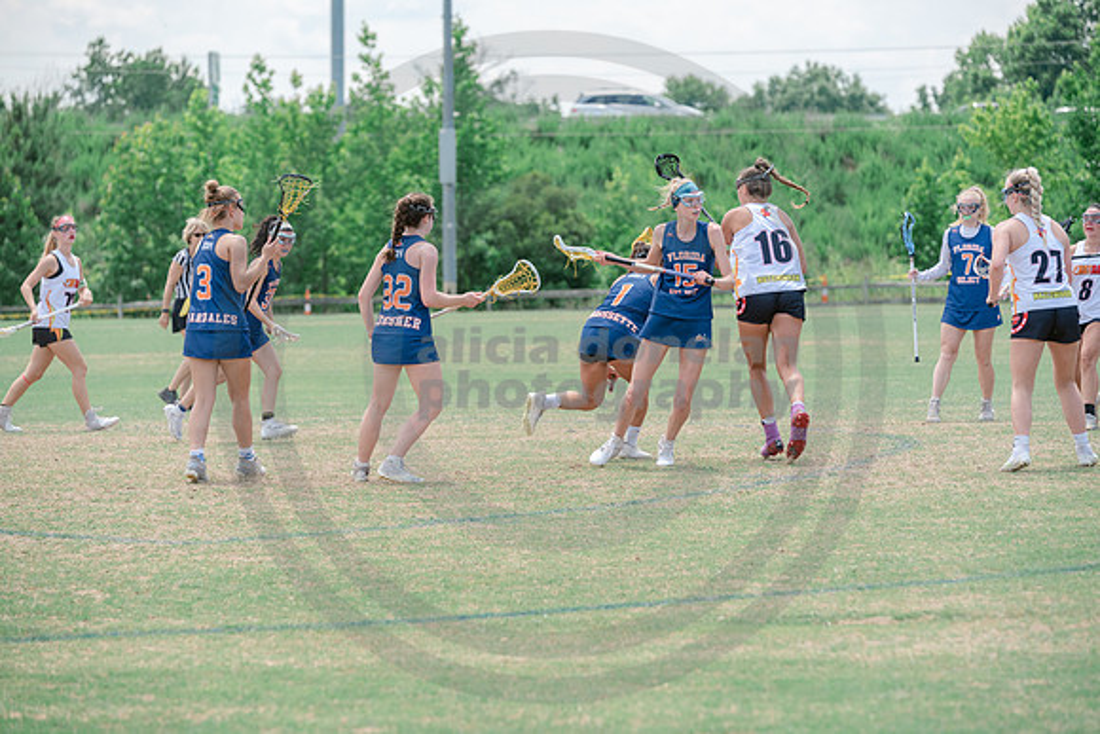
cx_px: 550
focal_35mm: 160
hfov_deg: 12.8
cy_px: 367
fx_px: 4890
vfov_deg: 8.6
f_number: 5
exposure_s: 1/1600
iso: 400
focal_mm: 160
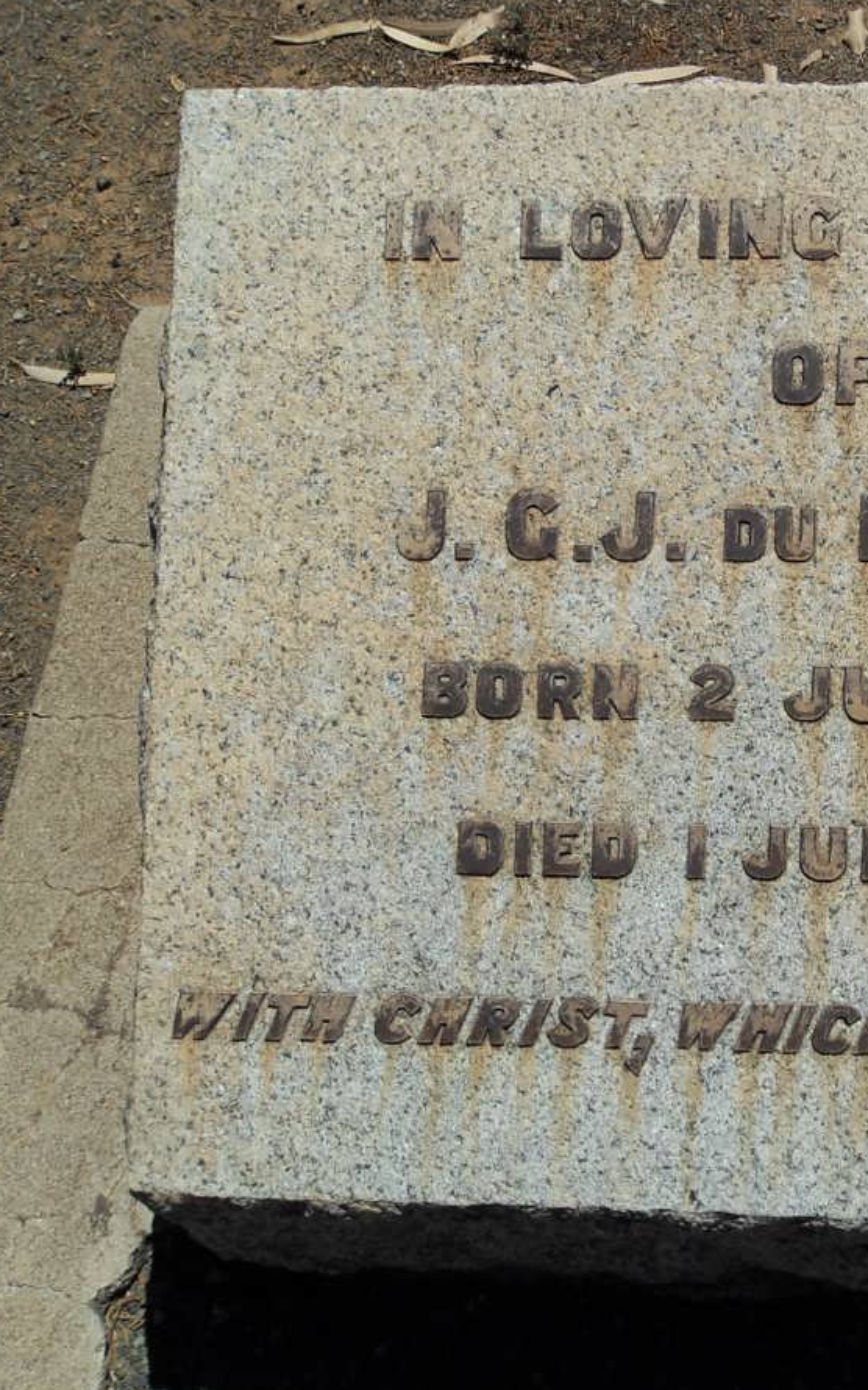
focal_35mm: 50
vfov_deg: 40.3
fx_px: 1893
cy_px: 689
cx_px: 866
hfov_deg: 24.6
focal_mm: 6.3
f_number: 8.2
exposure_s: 1/350
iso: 80
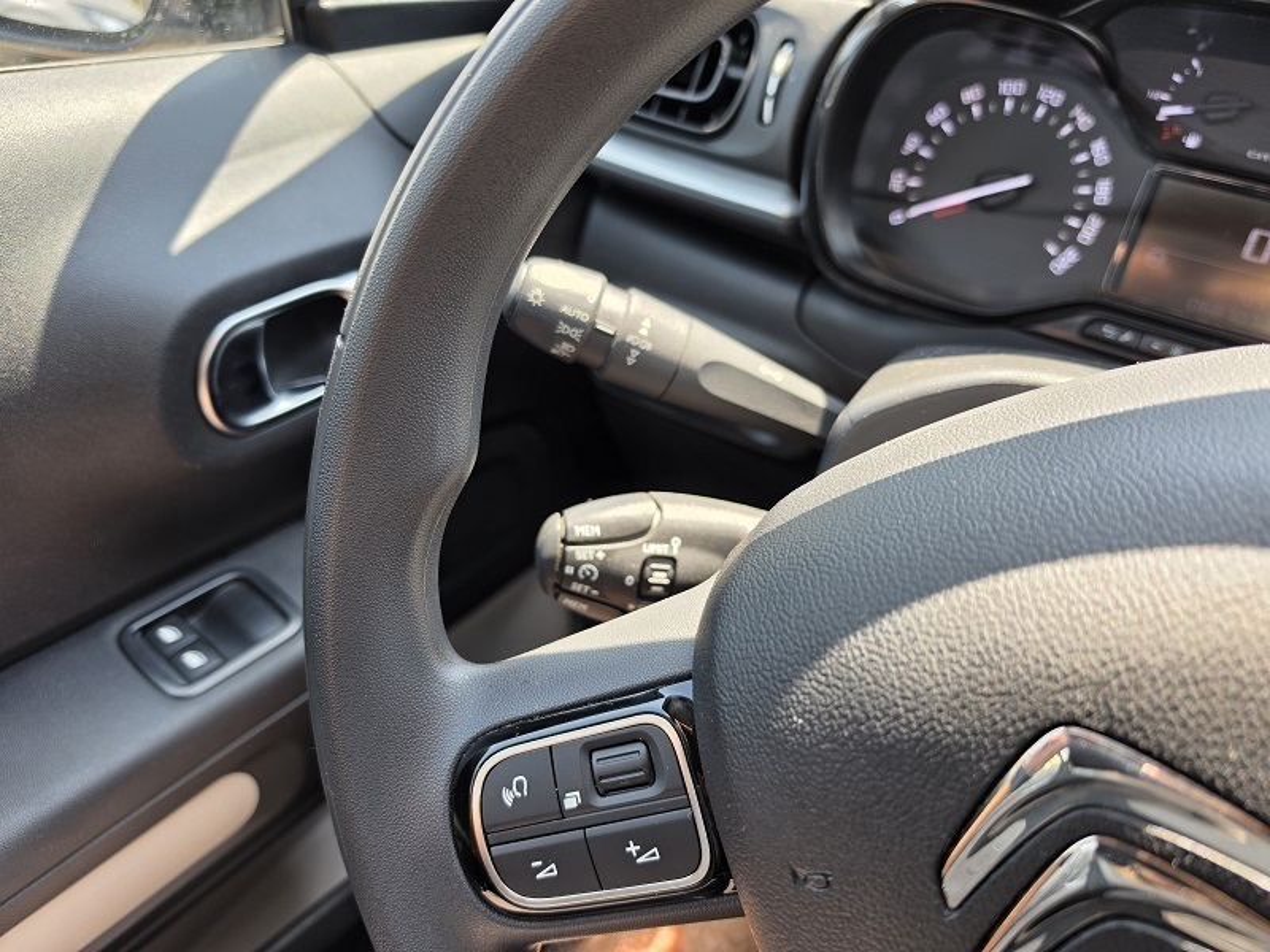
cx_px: 635
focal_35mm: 23
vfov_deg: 58.9
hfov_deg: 73.9
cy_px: 476
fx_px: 844
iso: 20
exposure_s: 1/180
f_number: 1.4
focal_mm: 6.5
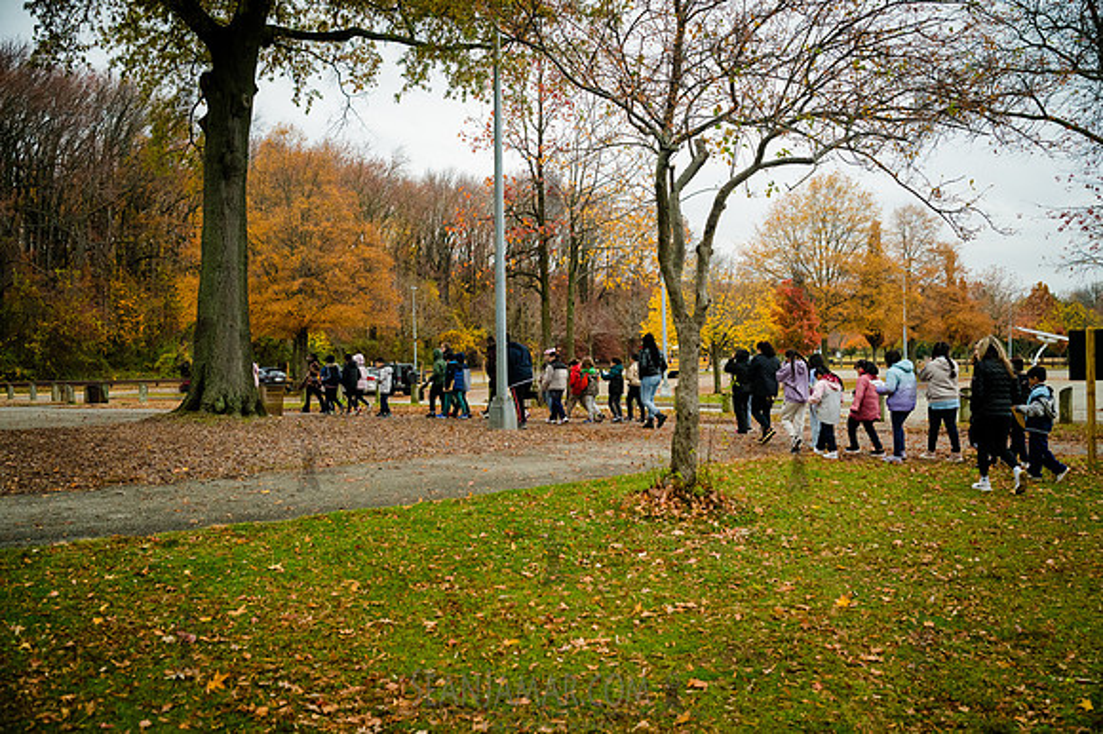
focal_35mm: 35
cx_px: 552
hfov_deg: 54.5
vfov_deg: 37.8
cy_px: 367
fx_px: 1072
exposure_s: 1/800
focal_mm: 35
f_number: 4
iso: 4000
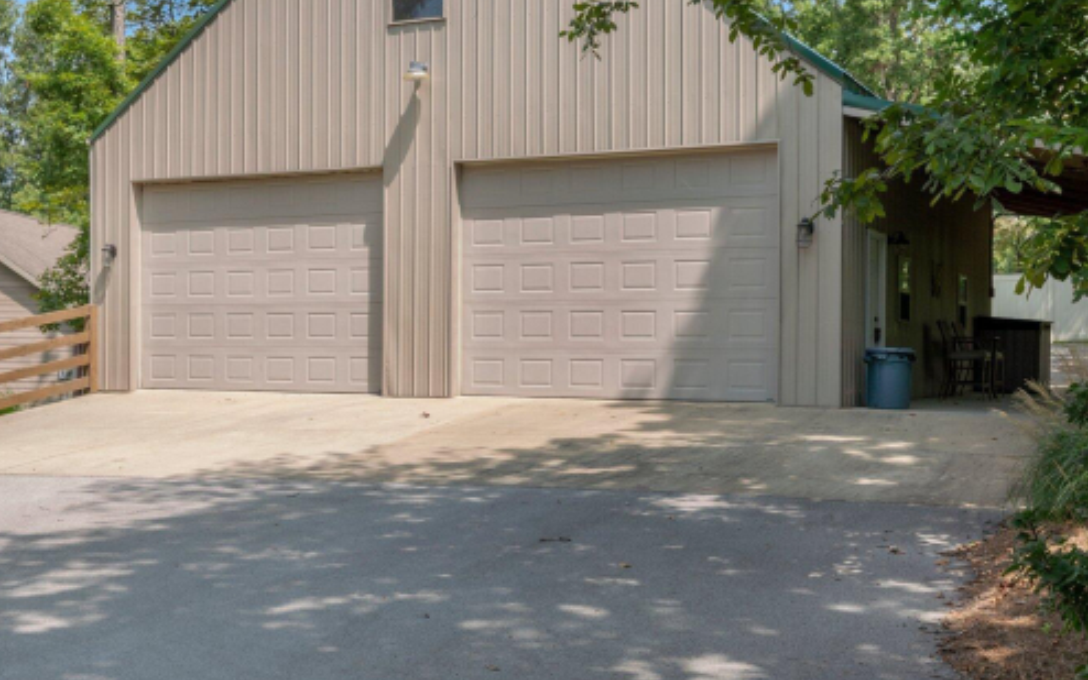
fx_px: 1424
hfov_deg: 41.6
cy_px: 339
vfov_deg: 26.9
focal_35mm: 48
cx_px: 429
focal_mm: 21
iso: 100
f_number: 8
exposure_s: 1/125
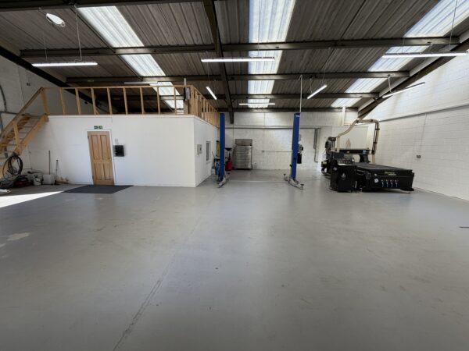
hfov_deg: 102.1
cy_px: 176
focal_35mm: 14
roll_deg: -0.1
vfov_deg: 85.7
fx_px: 190
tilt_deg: -8.3
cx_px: 234
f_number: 2.2
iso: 50
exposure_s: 1/400
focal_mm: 2.22
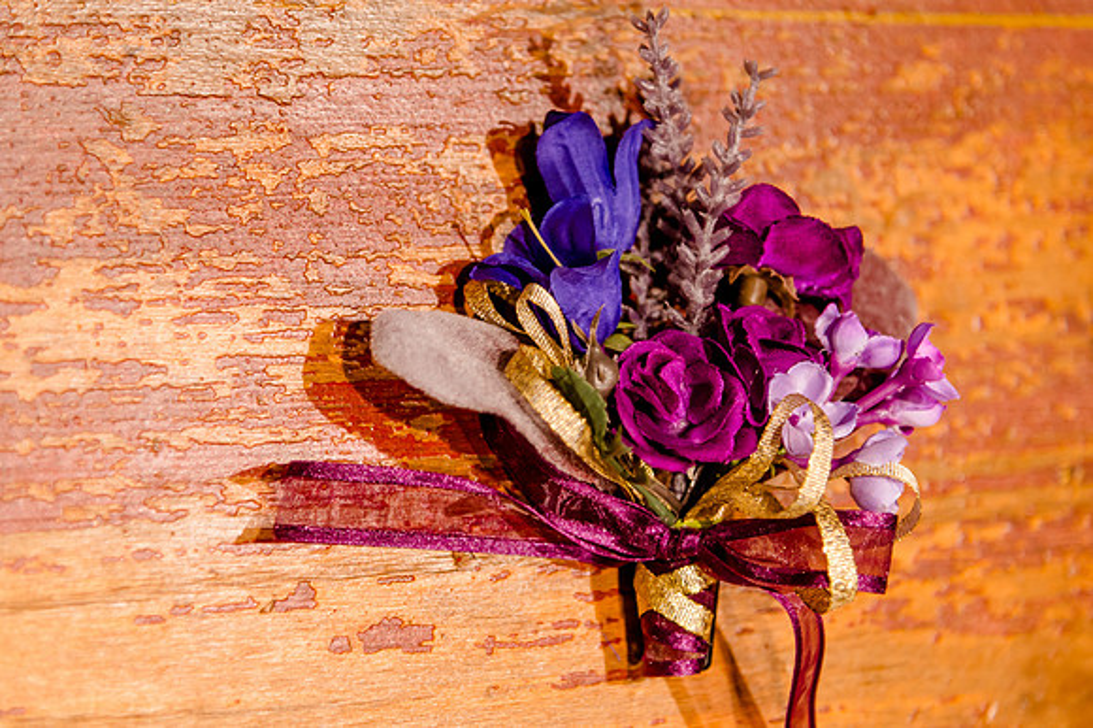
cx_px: 568
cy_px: 379
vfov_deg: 10.8
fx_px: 3832
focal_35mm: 126
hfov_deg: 16.2
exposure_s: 1/100
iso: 1600
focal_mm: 120
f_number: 4
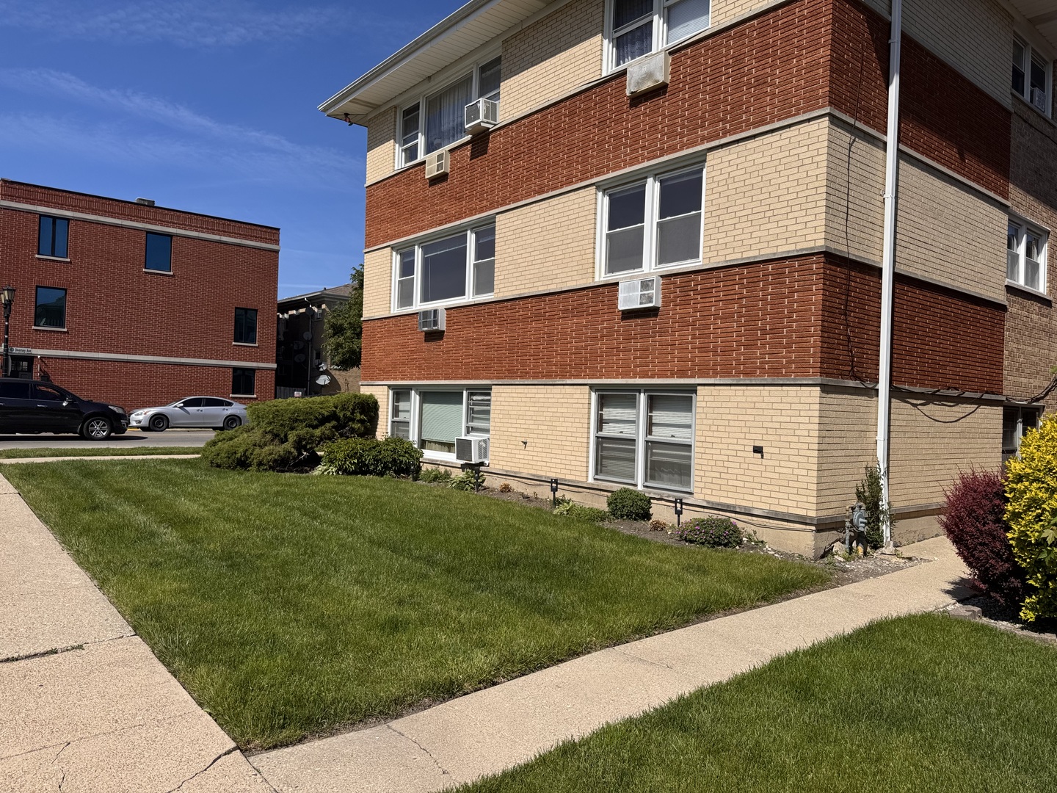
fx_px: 733
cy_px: 396
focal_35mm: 24
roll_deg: -2.5
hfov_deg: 71.6
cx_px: 528
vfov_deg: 56.8
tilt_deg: -1.8
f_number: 1.78
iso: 80
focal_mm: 6.76
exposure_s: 1/7092
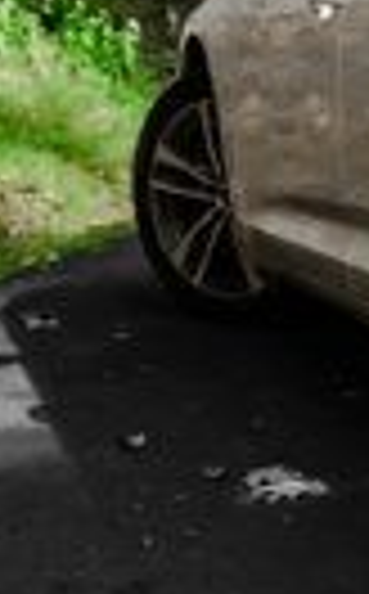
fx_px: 1923
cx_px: 1076
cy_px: 169
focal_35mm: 119
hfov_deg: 9.0
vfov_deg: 17.5
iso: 640
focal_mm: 24
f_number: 6.3
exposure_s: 1/500
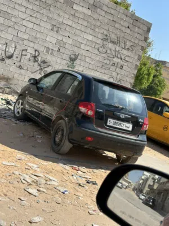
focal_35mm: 48
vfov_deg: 39.7
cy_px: 113
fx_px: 312
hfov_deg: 30.3
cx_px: 84
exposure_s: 1/2732
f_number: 1.78
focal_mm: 6.86
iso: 64
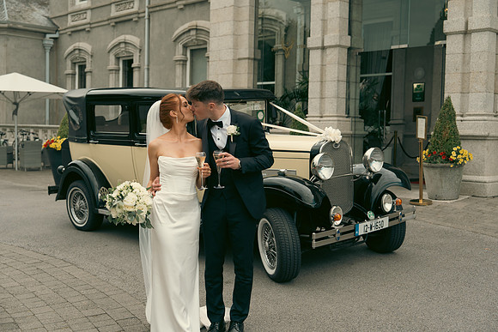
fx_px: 623
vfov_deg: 29.9
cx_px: 249
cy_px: 166
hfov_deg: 43.6
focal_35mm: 45
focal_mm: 45
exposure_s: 1/500
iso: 125
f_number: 3.5
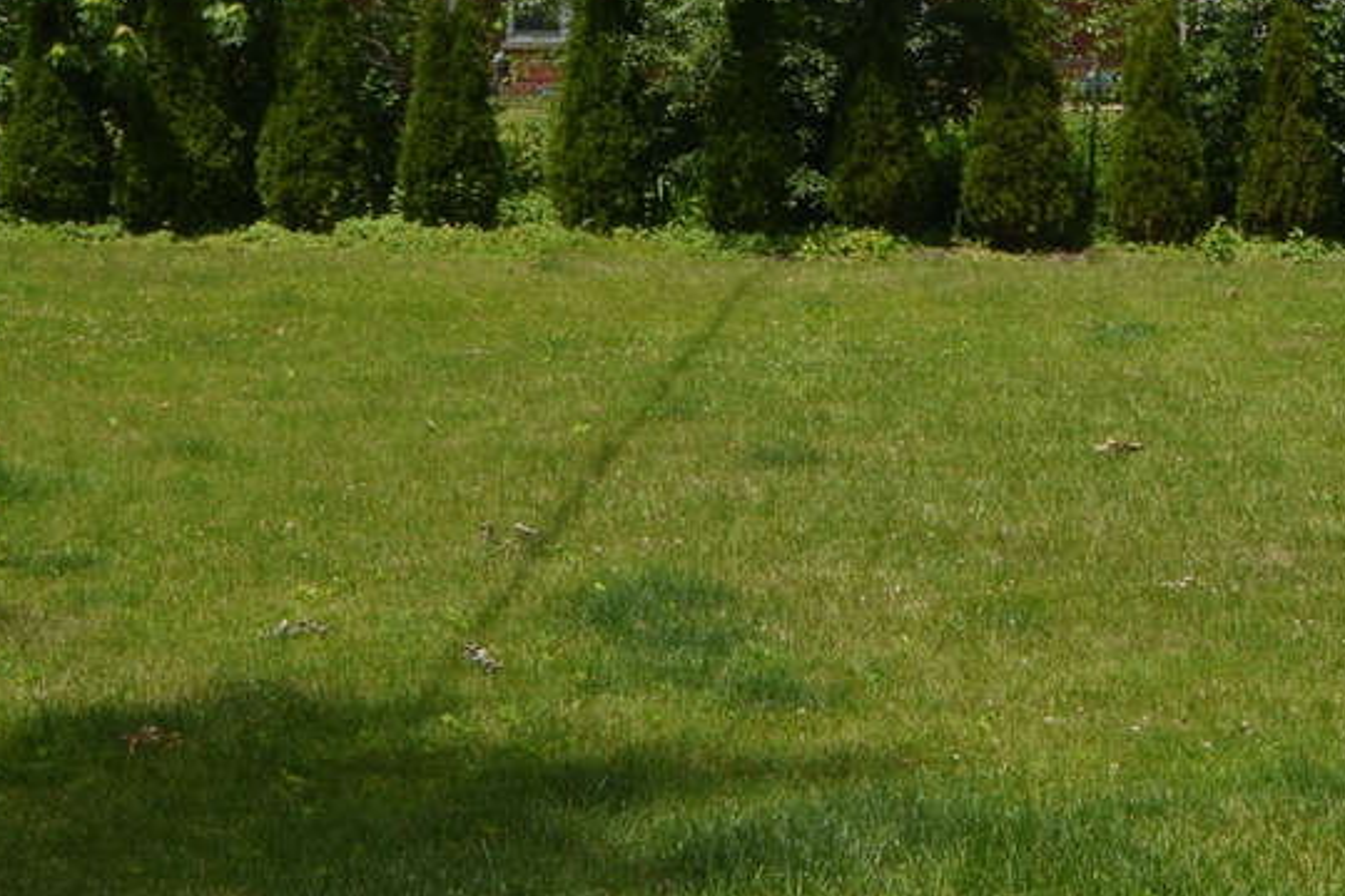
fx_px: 2522
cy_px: -7
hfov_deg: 29.6
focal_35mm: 68
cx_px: 909
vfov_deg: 19.6
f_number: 10
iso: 100
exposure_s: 1/200
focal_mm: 15
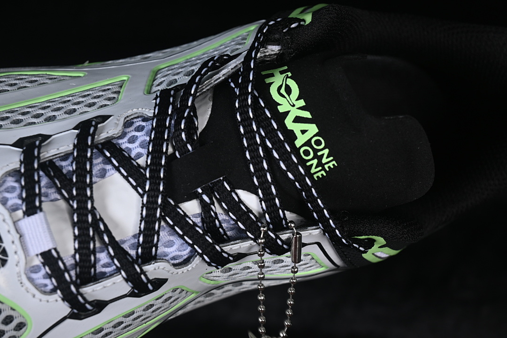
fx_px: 1014
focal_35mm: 72
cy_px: 169
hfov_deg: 28.1
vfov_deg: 18.9
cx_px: 254
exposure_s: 1/80
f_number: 7.1
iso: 160
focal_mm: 48
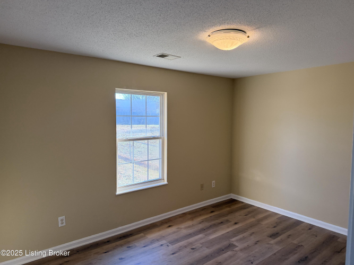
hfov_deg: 71.6
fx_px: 245
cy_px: 132
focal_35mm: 24
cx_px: 177
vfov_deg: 56.8
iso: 200
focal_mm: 6.76
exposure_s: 1/217
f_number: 1.78
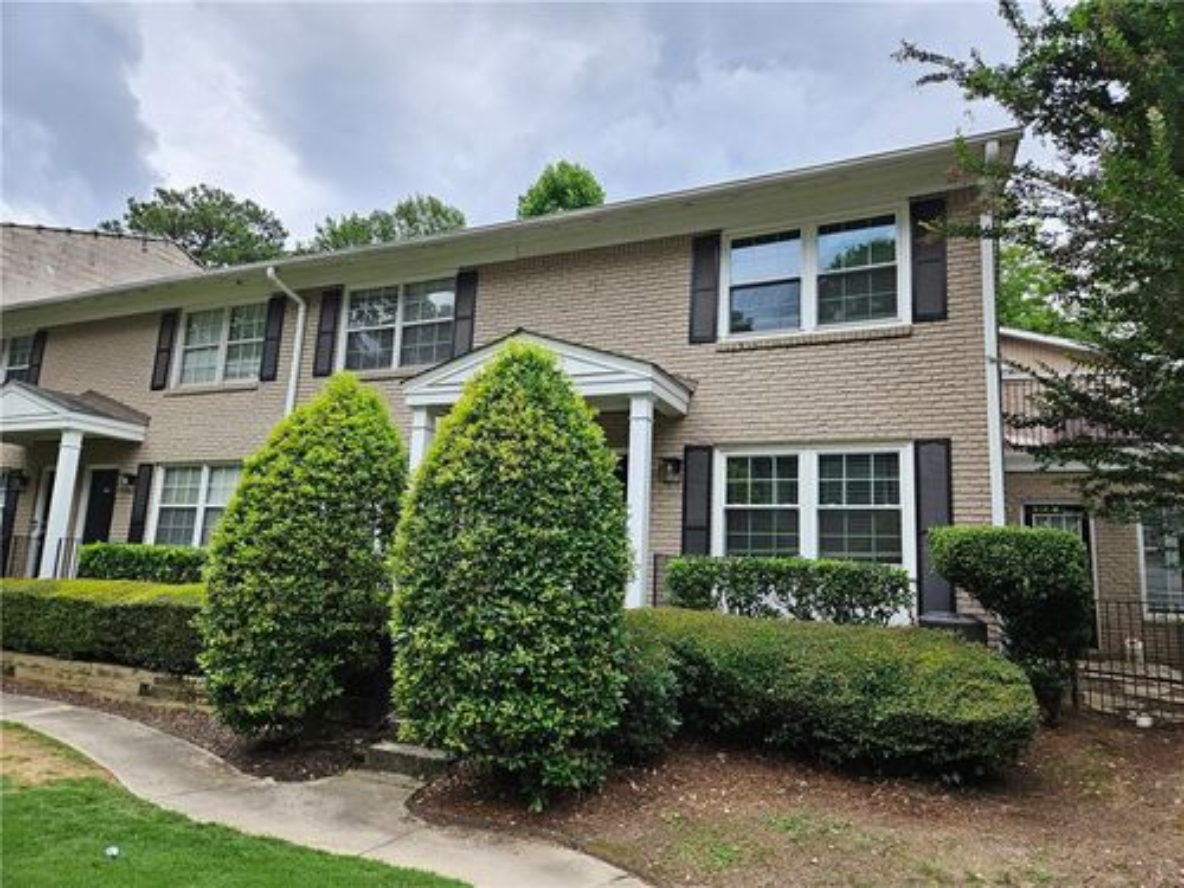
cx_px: 592
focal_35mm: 23
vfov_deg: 58.9
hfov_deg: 73.9
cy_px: 444
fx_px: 787
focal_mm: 5.4
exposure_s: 1/554
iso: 32
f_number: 1.8
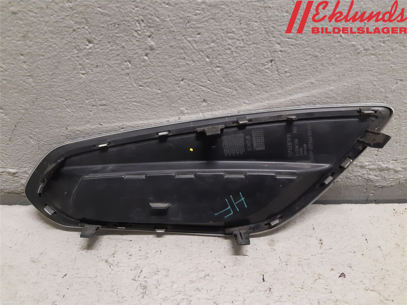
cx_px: 204
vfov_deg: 53.1
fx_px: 306
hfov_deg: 67.3
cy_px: 152
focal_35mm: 26
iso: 250
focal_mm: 3.93
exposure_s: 1/50
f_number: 1.7
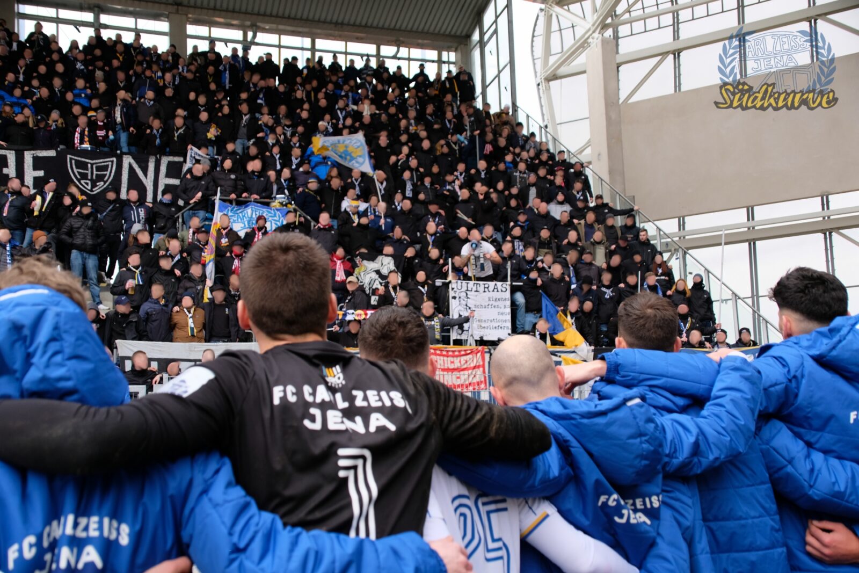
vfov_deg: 35.1
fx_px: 907
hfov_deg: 50.7
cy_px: 286
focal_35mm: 38
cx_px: 430
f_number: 4
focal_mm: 25.4
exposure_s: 1/90
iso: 400
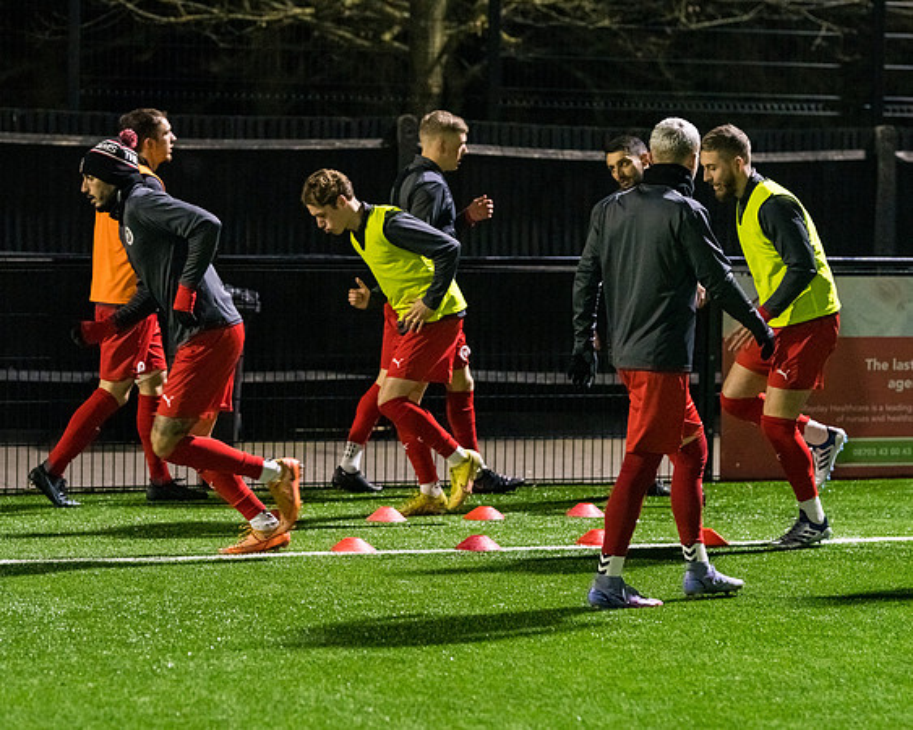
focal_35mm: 131
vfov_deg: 11.8
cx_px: 459
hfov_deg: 14.7
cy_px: 339
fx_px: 3544
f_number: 2.5
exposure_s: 1/640
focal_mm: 105
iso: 5000
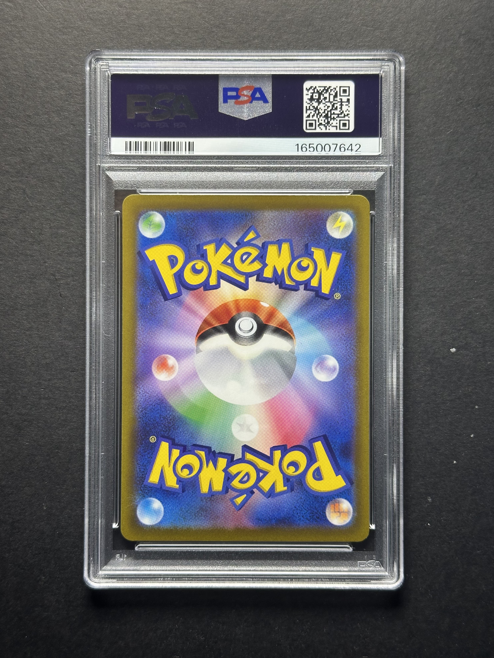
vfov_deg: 39.7
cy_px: 329
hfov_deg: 30.3
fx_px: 913
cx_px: 247
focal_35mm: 48
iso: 50
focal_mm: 6.86
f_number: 1.78
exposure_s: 1/100
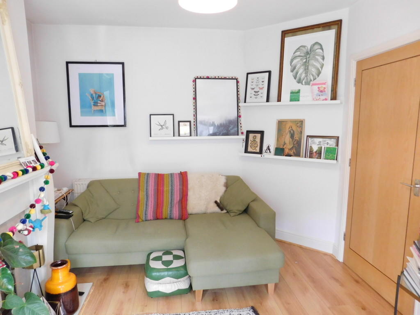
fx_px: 279
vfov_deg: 58.9
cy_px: 158
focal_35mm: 23
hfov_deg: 73.9
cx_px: 210
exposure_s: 1/60
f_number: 3
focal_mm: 4
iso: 400
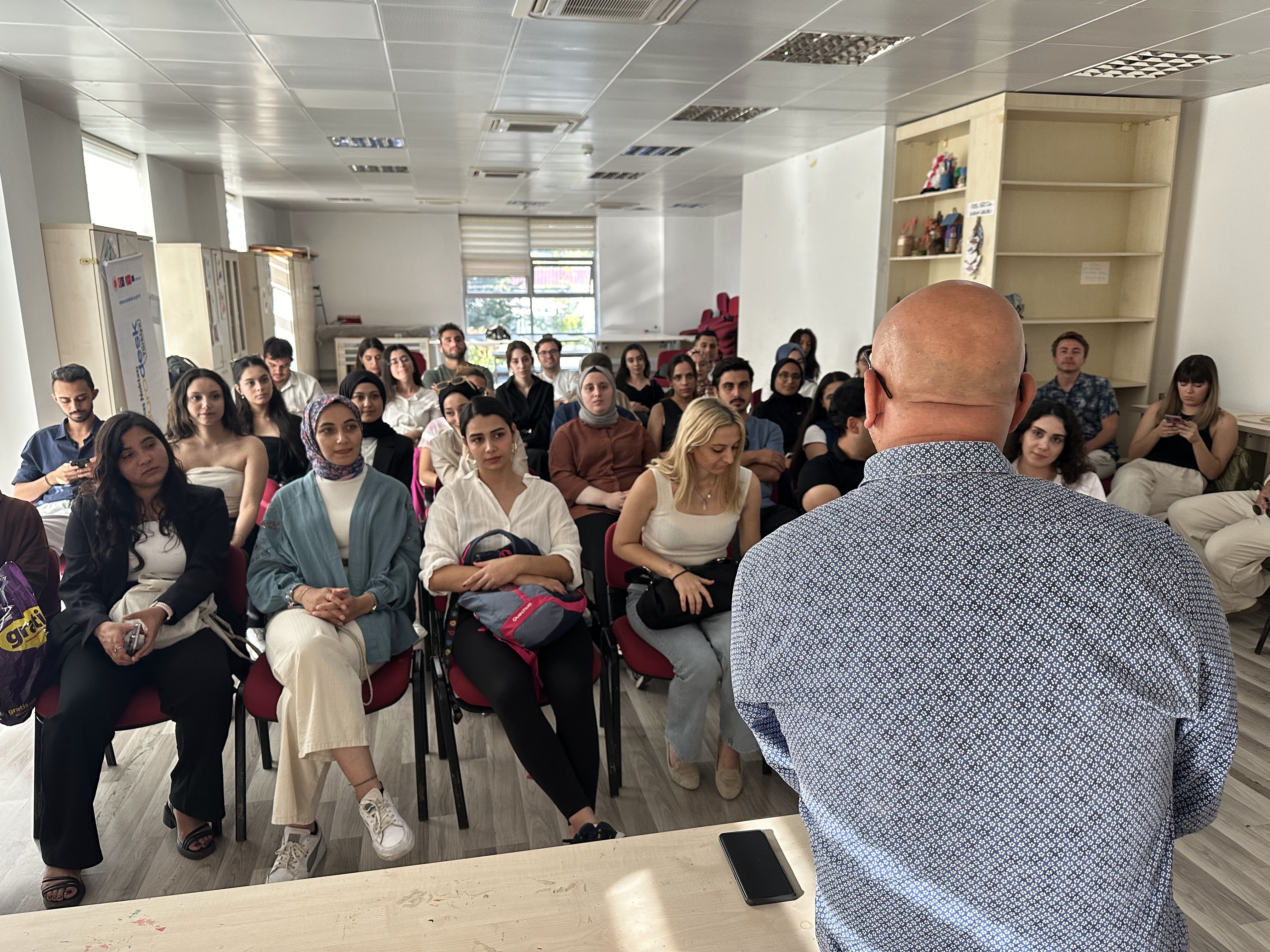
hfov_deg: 71.6
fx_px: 881
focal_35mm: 24
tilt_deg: -12.5
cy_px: 476
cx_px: 635
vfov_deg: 56.8
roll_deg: +0.3
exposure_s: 1/121
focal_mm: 6.86
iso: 200
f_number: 1.78
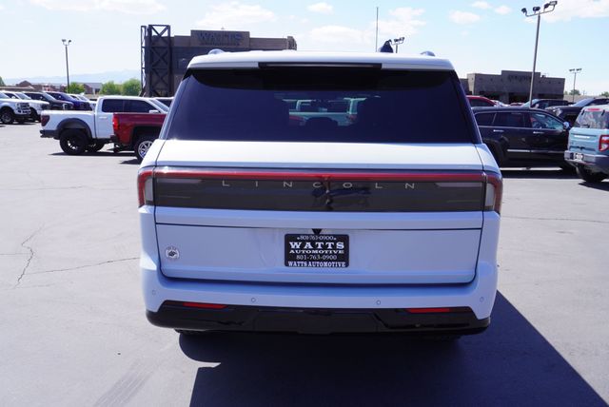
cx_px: 304
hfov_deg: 57.2
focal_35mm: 33
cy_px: 204
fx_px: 559
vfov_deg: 40.0
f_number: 9
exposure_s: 1/125
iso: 100
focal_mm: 22
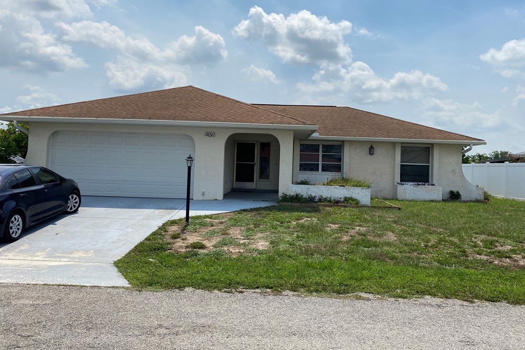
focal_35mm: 28
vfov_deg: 46.3
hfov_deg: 65.5
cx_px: 270
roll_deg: -2.2
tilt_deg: +0.3
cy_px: 161
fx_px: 408
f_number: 1.8
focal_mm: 4.25
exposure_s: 1/5747
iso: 32
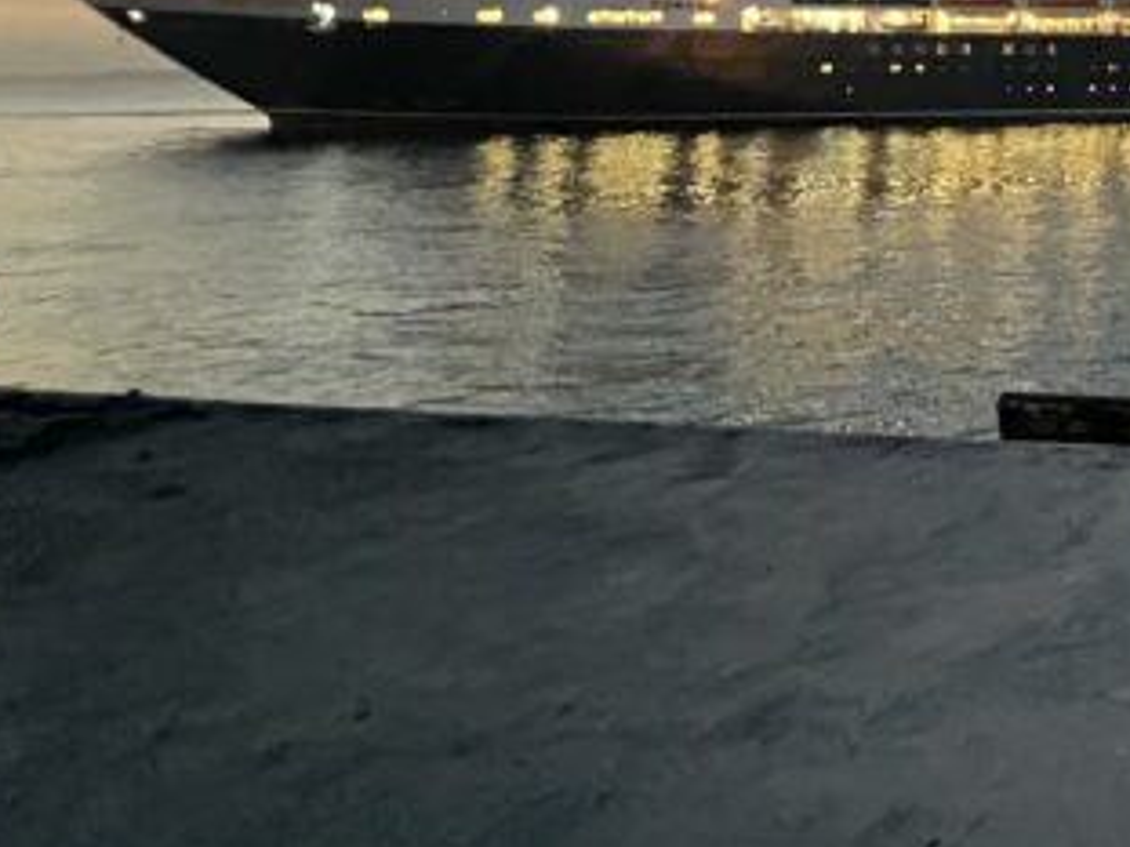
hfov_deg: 35.6
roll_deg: +0.3
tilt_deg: +2.2
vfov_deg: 36.2
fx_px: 1175
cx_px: 1457
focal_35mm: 36
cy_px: 27
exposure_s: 1/34
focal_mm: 1.57
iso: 1600
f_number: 1.8
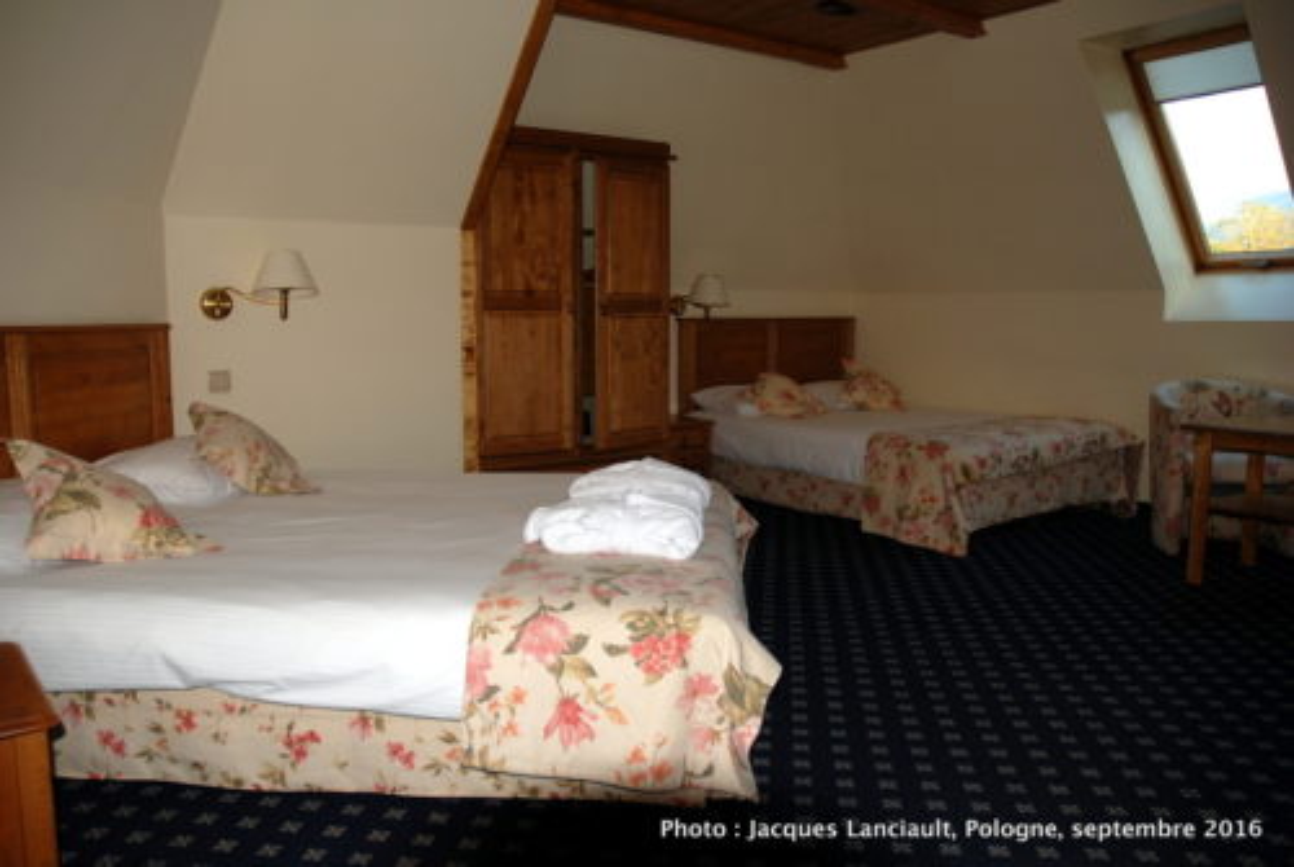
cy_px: 434
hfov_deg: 67.3
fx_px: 972
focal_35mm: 27
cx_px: 647
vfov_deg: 48.1
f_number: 3.5
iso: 100
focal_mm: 18
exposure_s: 1/60
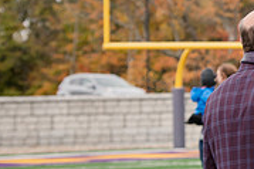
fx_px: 2404
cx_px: 373
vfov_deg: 4.0
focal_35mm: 341
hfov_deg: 6.0
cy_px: 60
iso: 320
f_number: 5
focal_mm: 105
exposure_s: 1/800
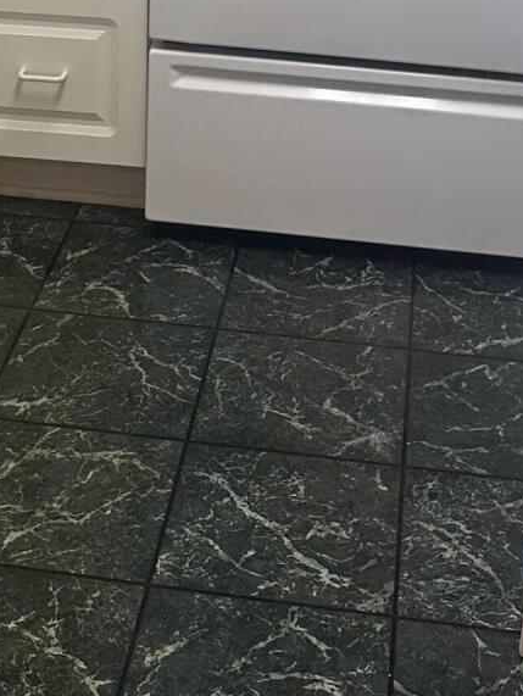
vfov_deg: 19.4
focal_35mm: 84
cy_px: -425
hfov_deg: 17.6
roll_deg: -1.7
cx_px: 187
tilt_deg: -4.9
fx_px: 1690
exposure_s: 1/120
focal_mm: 6.86
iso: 160
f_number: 1.78
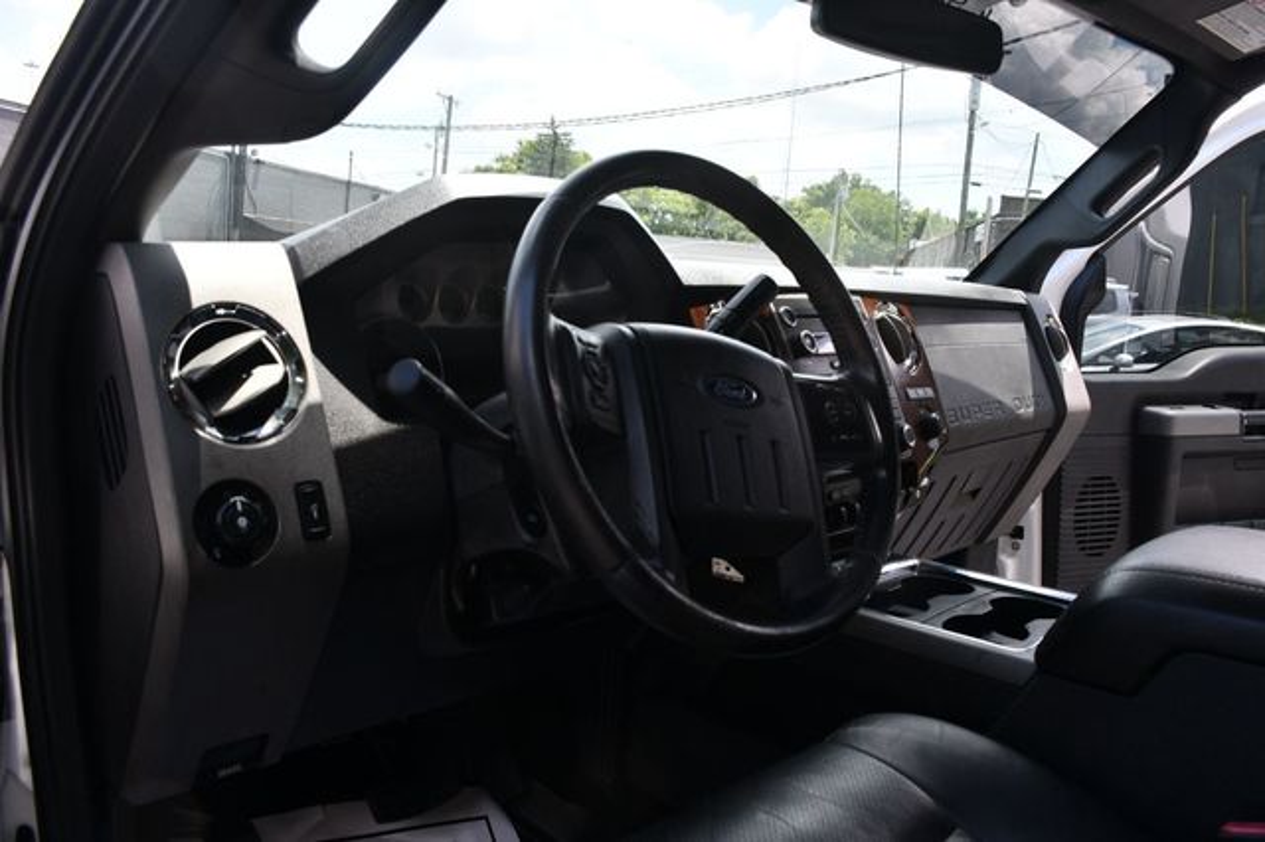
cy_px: 421
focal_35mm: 27
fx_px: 948
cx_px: 632
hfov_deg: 67.4
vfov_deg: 47.9
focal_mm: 18
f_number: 7.1
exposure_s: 1/250
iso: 200
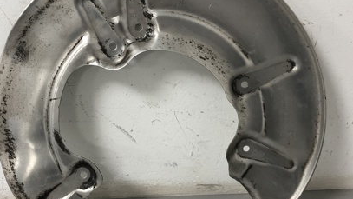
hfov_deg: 42.9
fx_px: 449
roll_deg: +3.6
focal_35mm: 48
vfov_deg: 24.9
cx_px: 165
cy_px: 108
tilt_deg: -28.1
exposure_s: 1/33
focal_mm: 4
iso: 40
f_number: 1.8
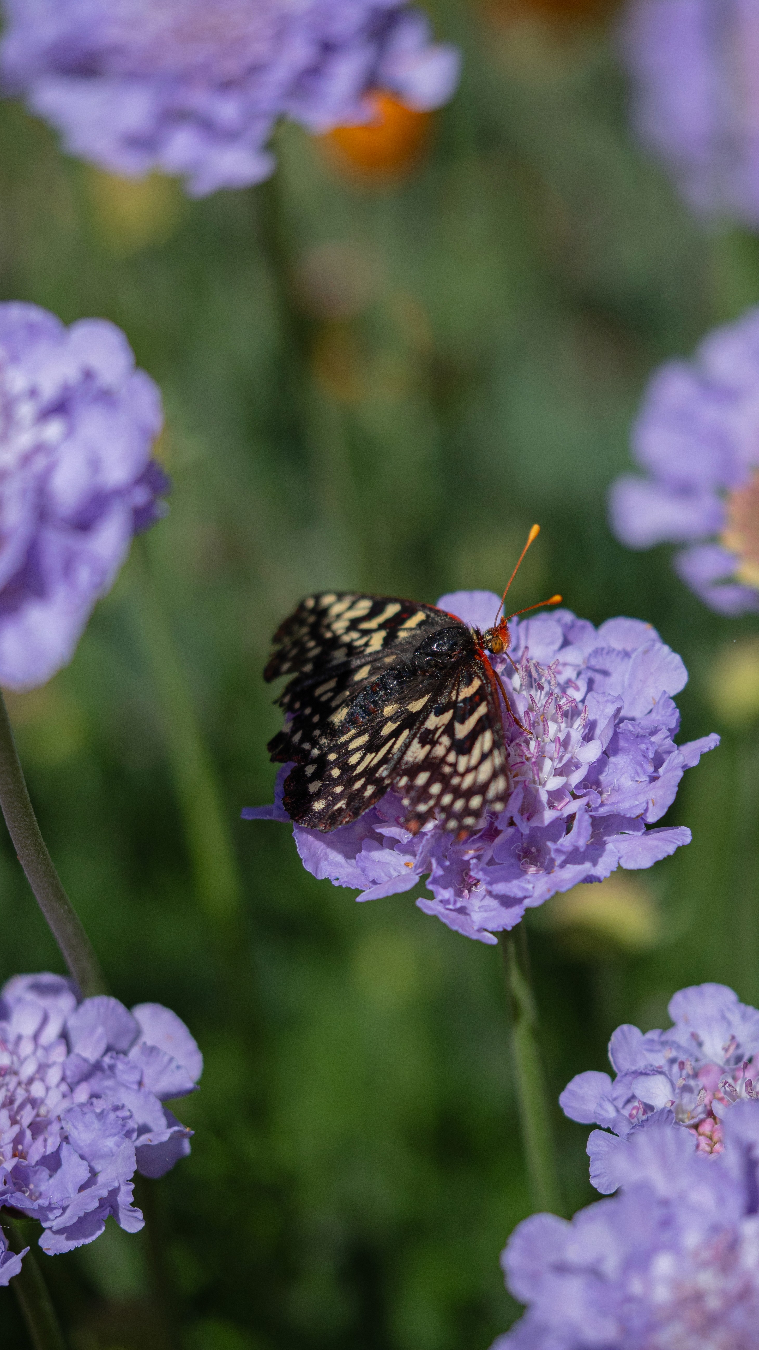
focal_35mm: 131
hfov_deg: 9.3
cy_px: 676
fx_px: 4687
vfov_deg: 16.4
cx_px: 448
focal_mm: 60
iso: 200
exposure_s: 1/4000
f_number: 2.8
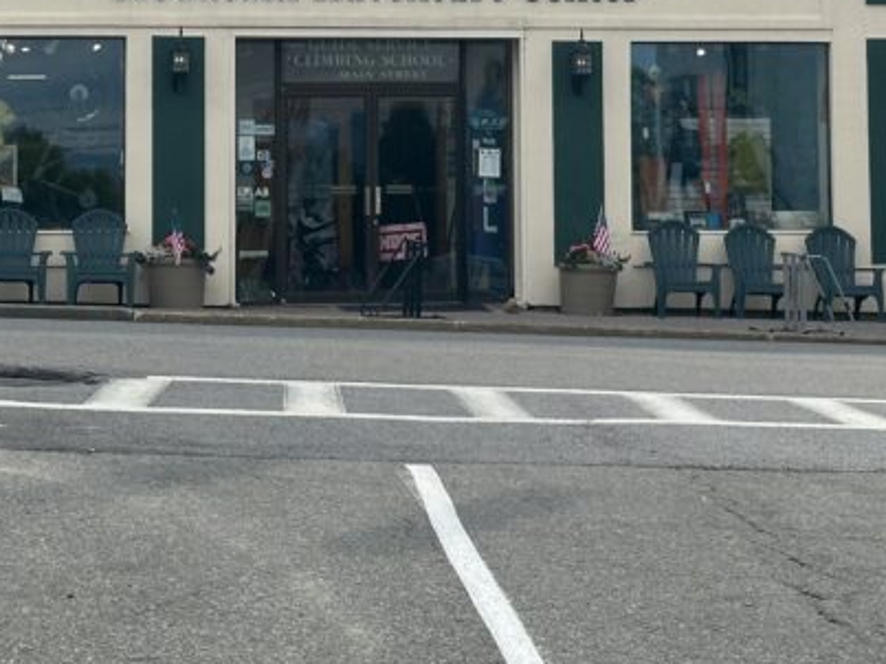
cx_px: 424
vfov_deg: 11.2
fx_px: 3352
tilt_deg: +5.7
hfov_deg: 15.1
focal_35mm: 131
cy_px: -38
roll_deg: +0.3
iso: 64
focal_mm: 6.86
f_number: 1.78
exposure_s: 1/2890
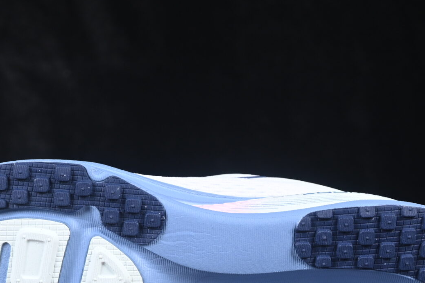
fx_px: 2184
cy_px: 216
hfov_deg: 11.1
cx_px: 176
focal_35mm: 185
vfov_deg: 7.4
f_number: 6.3
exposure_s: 1/60
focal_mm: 50
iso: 160
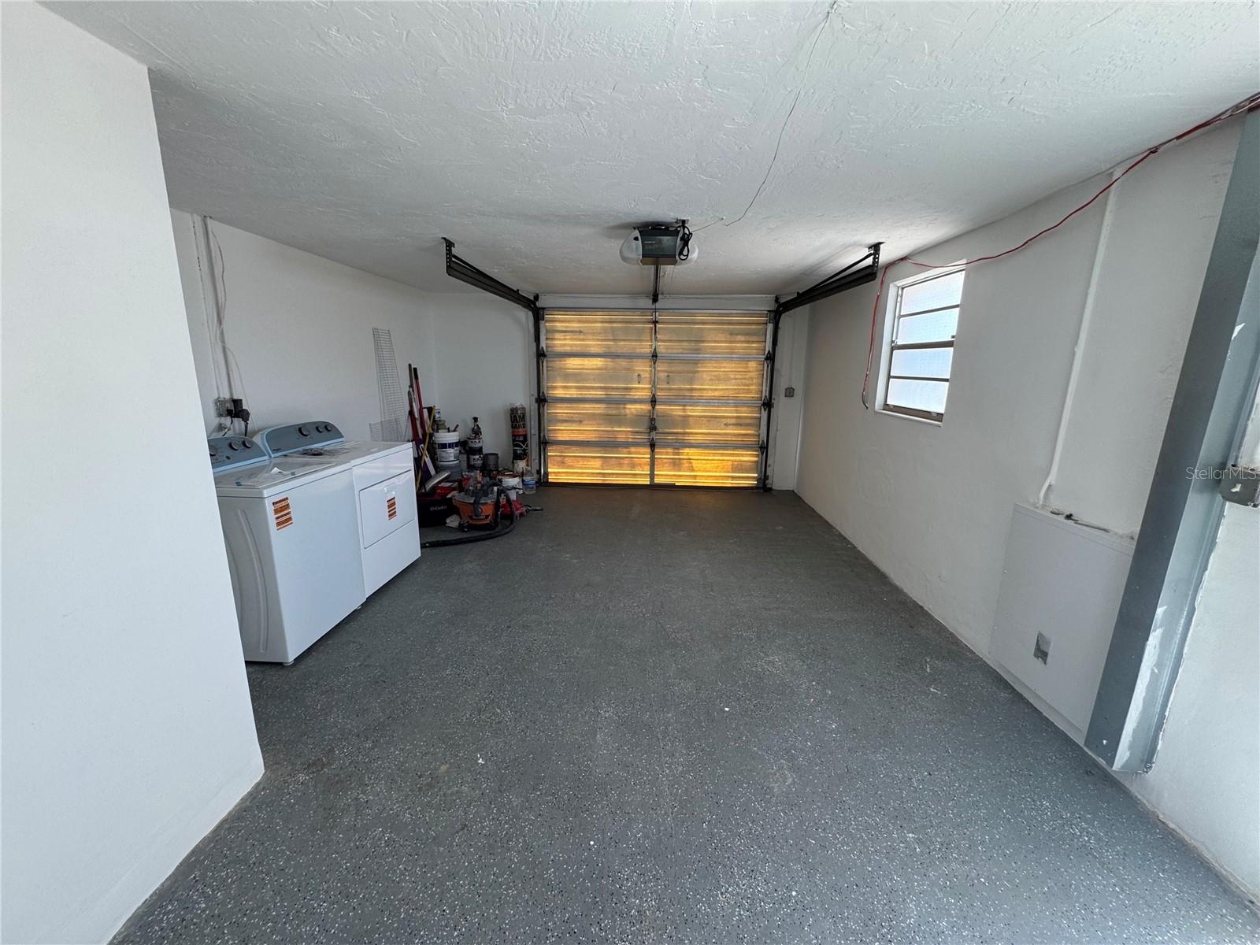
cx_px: 630
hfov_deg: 102.1
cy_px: 472
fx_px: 510
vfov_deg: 85.7
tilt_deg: -12.7
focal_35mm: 14
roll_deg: -1.5
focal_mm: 2.22
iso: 100
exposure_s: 1/120
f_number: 2.2
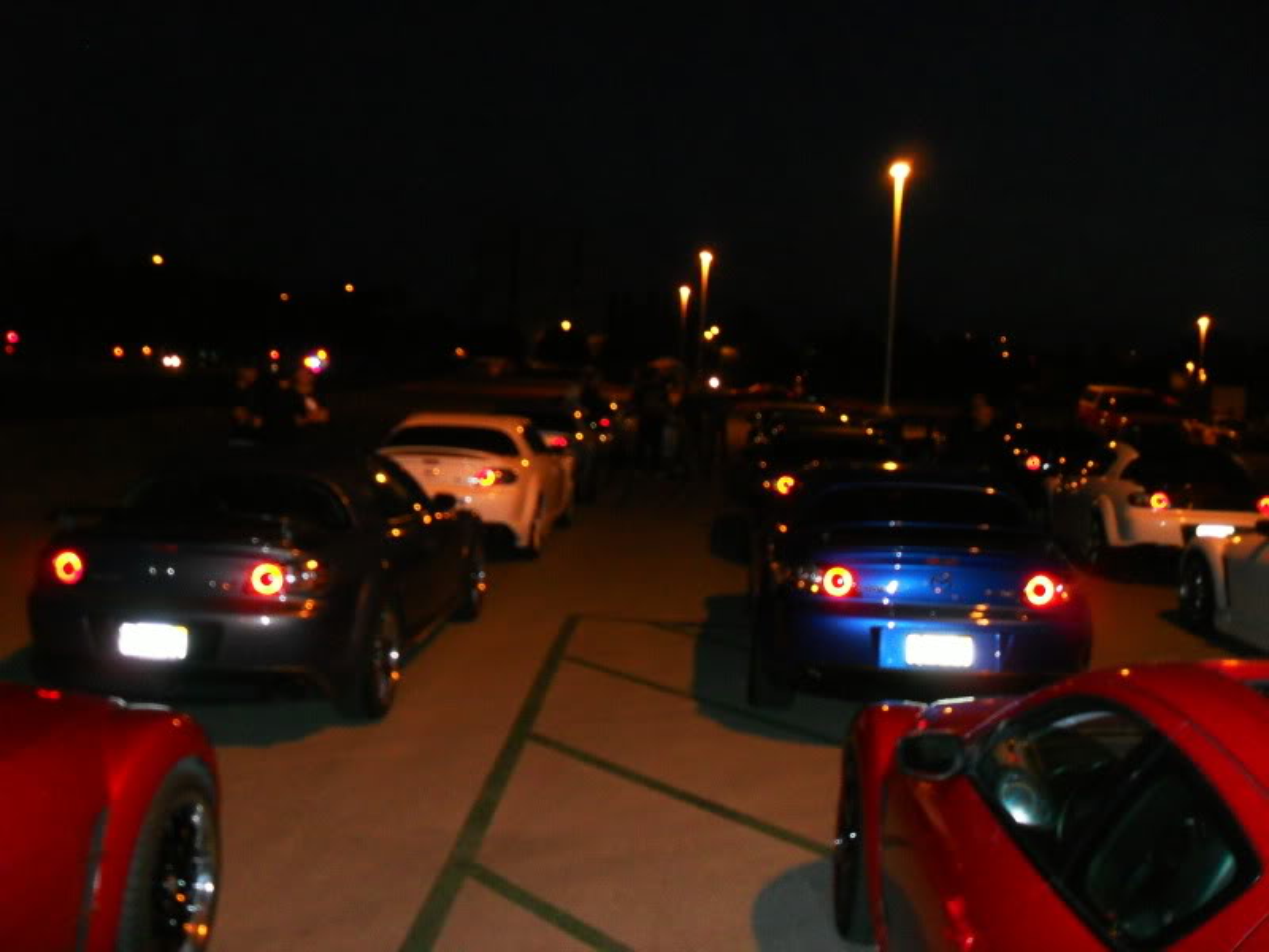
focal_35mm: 35
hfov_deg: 52.6
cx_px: 634
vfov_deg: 40.7
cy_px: 476
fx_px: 1283
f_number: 2.8
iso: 240
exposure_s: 1/45
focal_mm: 6.2
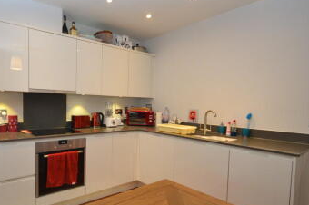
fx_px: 180
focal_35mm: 21
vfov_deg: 59.2
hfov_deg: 78.6
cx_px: 103
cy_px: 116
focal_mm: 10
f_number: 3.5
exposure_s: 1/60
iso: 720
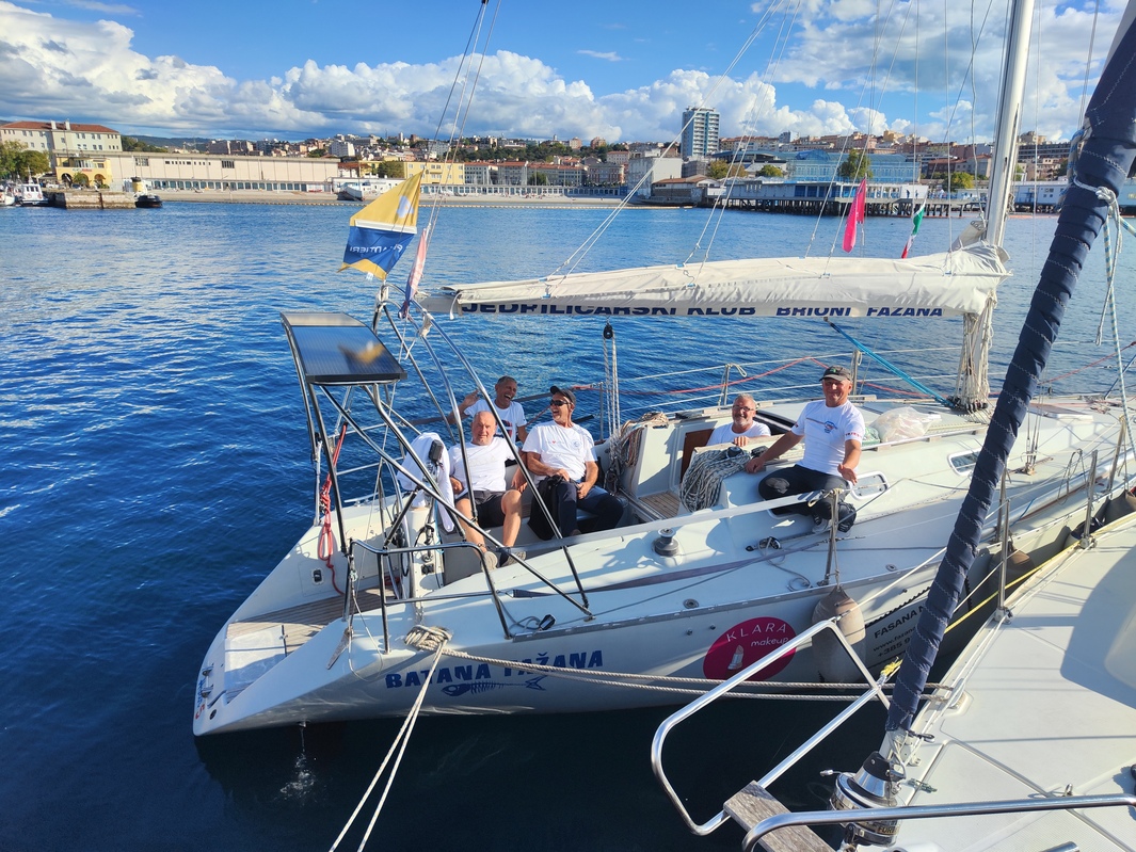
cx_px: 568
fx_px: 788
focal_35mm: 24
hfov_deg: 71.6
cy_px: 426
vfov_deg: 56.8
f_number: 1.88
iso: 50
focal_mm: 5.59
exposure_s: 1/3714
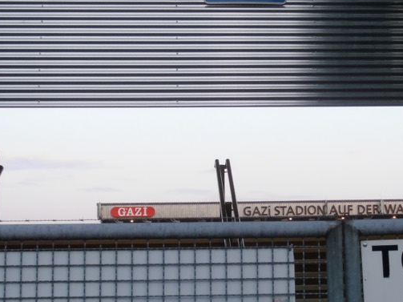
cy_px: 99
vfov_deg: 16.2
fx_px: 1059
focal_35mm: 91
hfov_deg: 21.5
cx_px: 259
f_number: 4.3
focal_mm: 9.16
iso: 125
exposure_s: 1/25
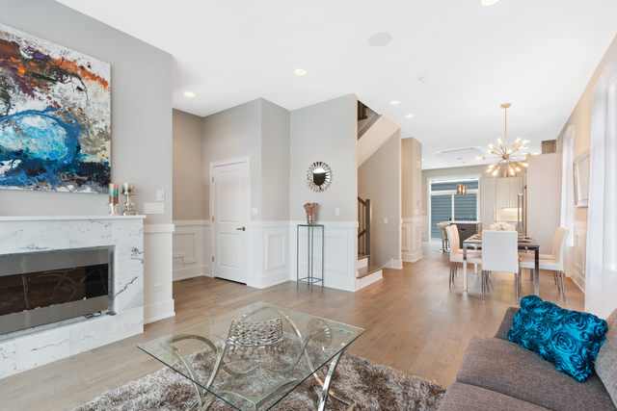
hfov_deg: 100.4
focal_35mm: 15
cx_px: 308
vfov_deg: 77.4
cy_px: 206
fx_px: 257
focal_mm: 10
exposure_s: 1/10
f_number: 8
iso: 200
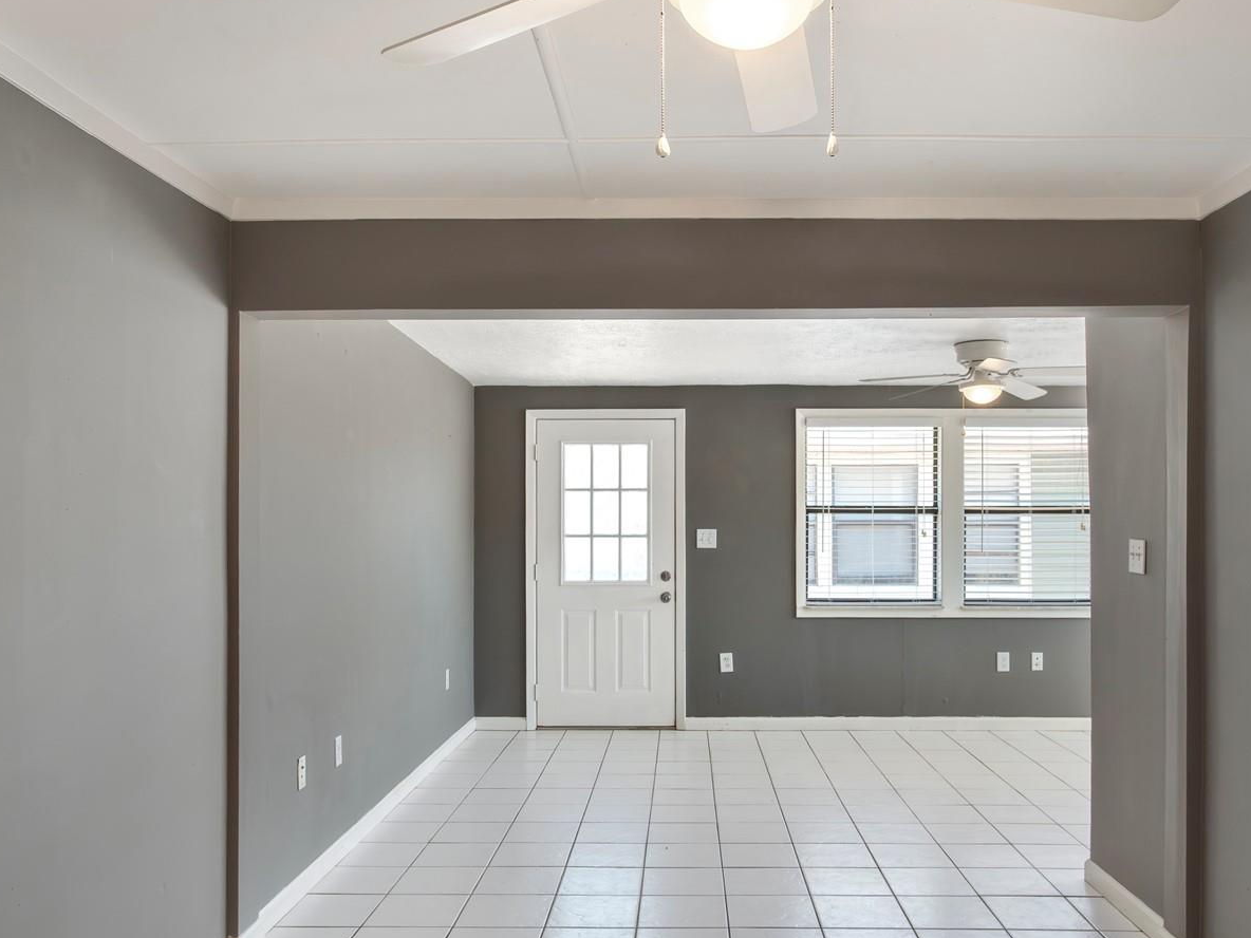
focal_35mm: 27
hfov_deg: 65.2
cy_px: 535
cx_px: 679
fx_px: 976
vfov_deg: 51.2
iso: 400
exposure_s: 1/60
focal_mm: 10
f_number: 5.6
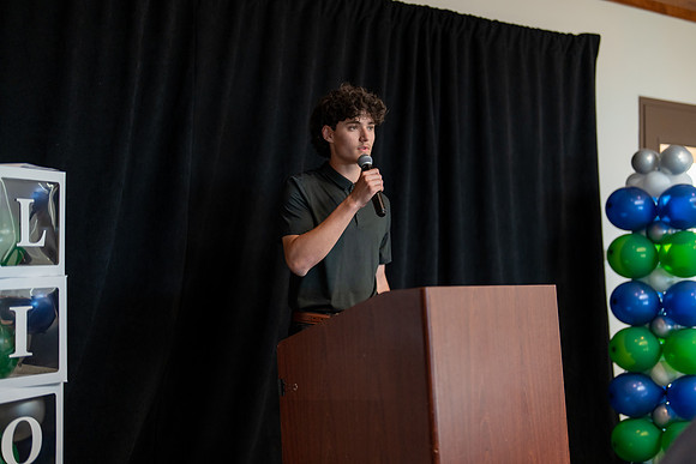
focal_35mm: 50
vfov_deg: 26.9
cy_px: 232
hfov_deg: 39.4
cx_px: 348
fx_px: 971
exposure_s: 1/320
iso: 640
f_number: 1.2
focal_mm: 50
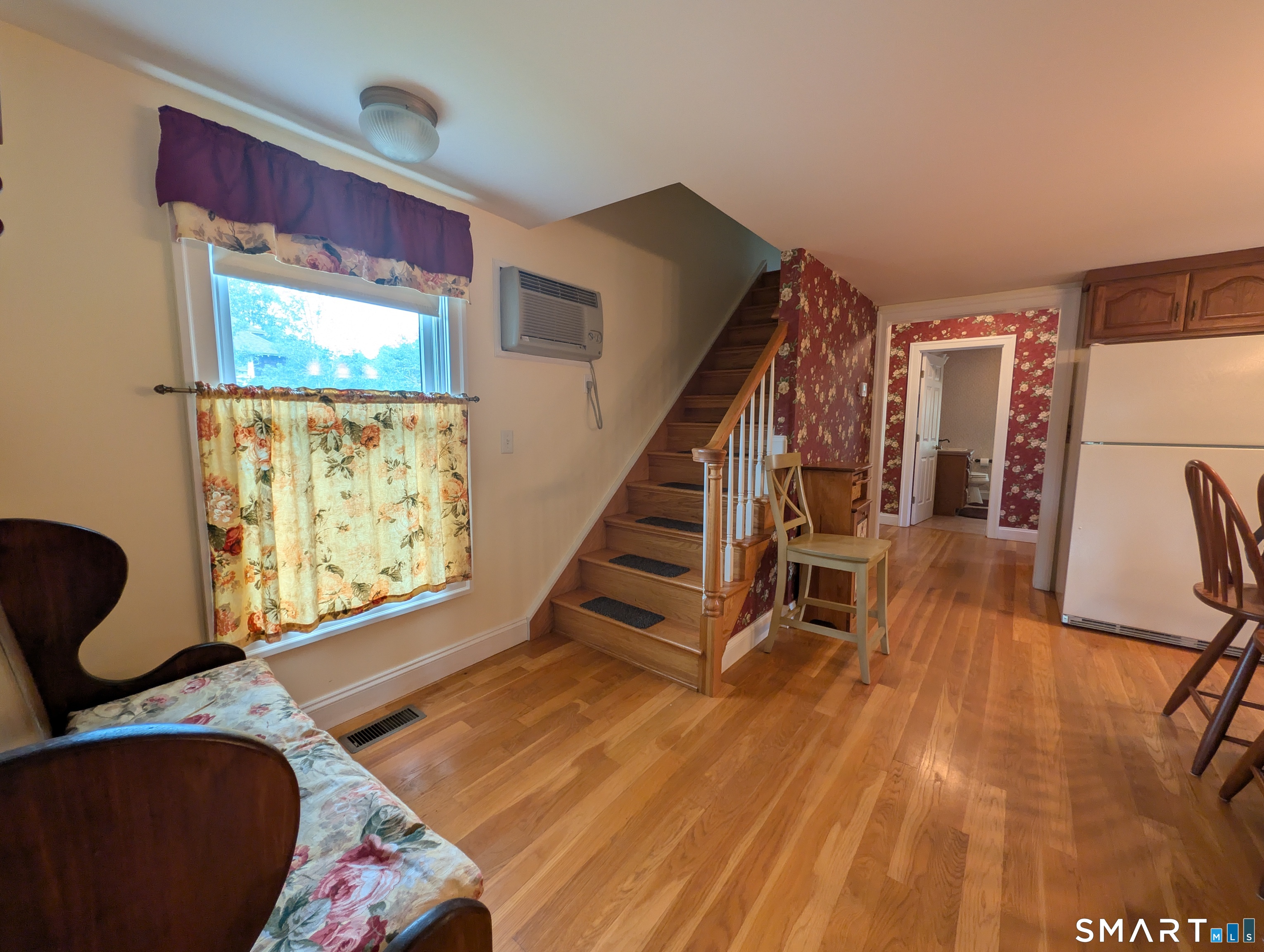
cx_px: 632
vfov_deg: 94.6
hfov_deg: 110.5
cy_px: 476
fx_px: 439
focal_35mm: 12
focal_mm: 2.02
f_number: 1.7
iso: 84
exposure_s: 1/120
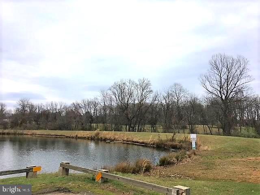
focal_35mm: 29
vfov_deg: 48.2
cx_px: 130
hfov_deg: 61.7
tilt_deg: +6.8
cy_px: 98
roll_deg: +1.9
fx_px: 218
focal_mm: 4.15
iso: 25
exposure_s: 1/1709
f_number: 2.2
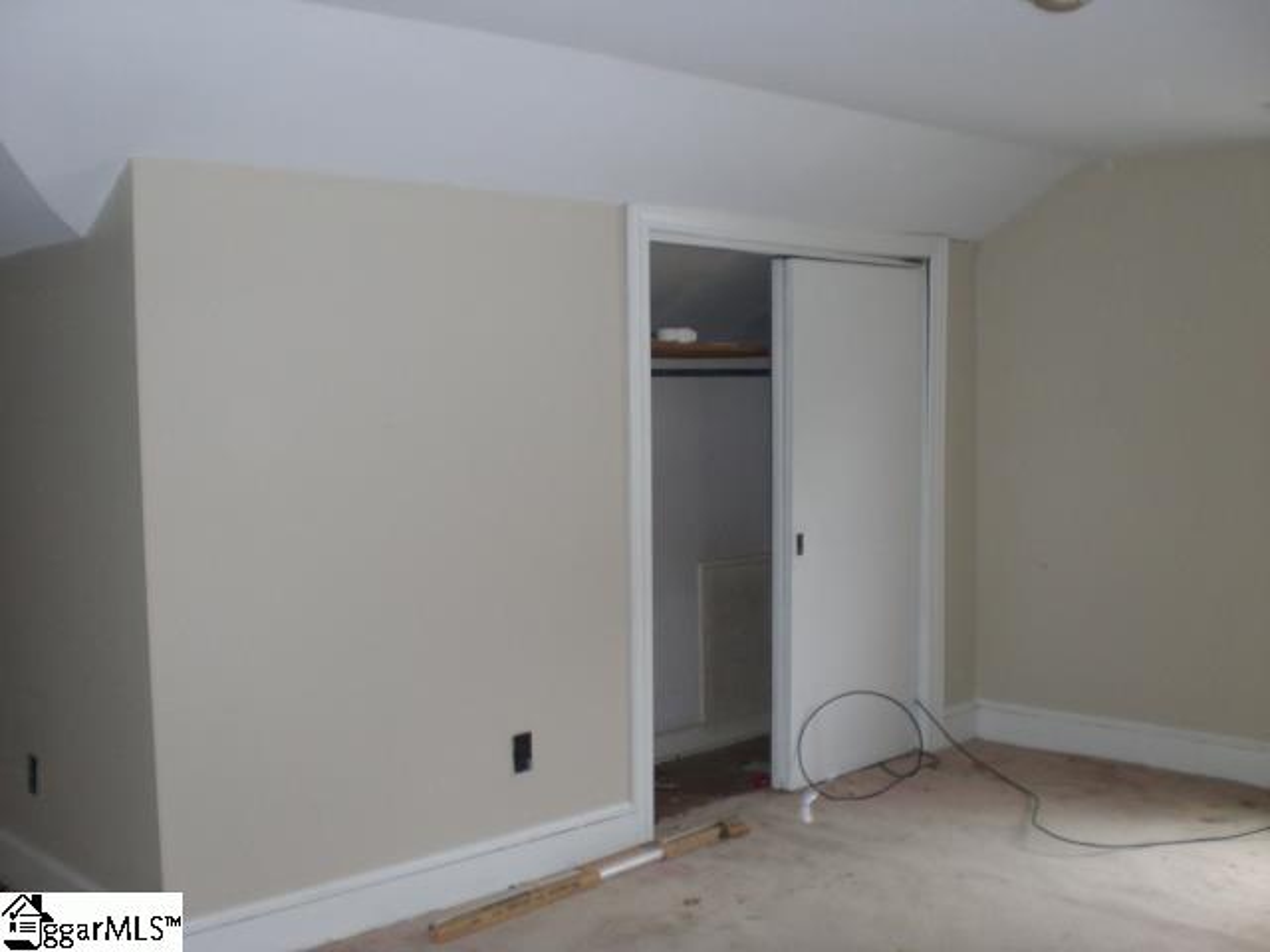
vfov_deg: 37.7
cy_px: 476
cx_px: 635
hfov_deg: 49.0
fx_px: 1394
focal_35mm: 38
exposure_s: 1/60
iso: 200
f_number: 3.1
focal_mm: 6.3
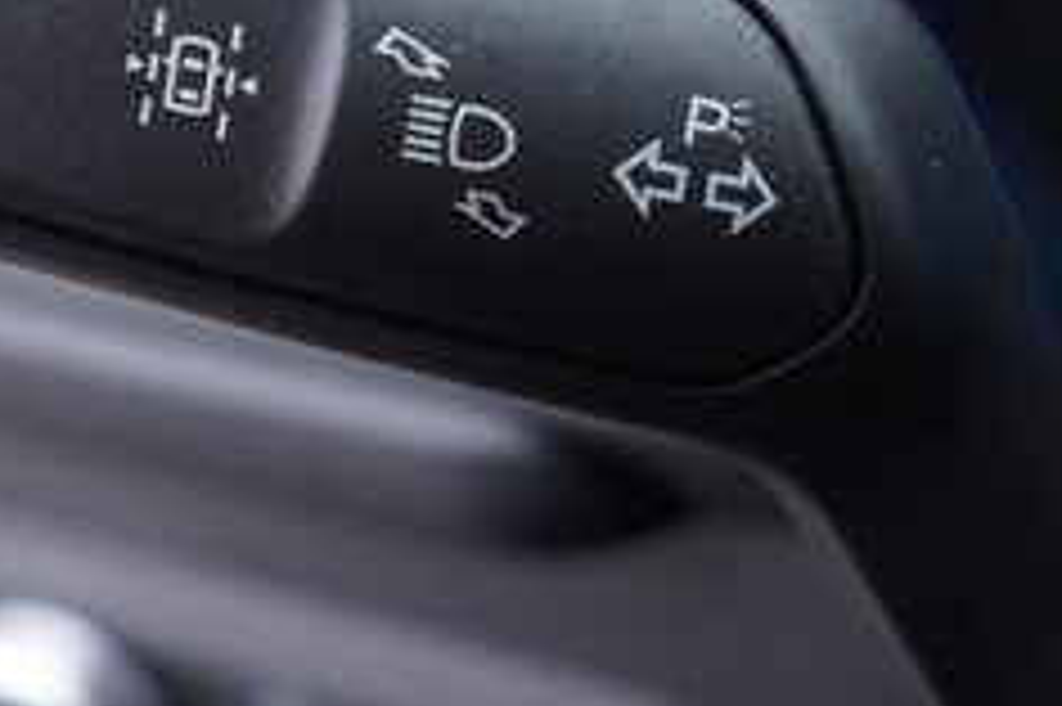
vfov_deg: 16.0
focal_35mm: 84
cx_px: 428
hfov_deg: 24.2
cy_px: 56
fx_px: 2476
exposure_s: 1/40
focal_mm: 24
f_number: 2.8
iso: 250
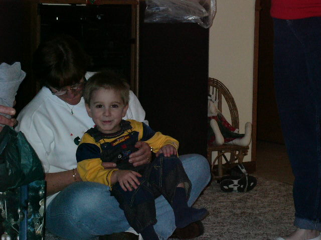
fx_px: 974
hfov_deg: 18.7
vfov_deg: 14.1
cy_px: 120
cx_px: 160
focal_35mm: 105
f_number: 4.9
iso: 300
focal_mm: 17.4
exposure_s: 1/60
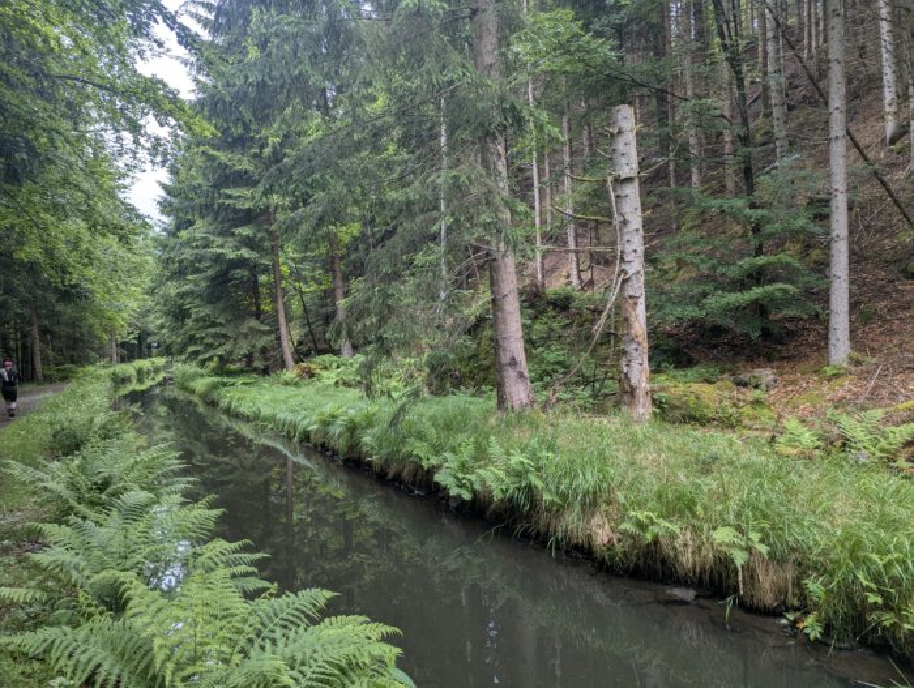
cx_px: 457
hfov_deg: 71.5
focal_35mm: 24
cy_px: 344
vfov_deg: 56.9
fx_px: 635
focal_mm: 6.81
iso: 40
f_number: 1.85
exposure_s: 1/245
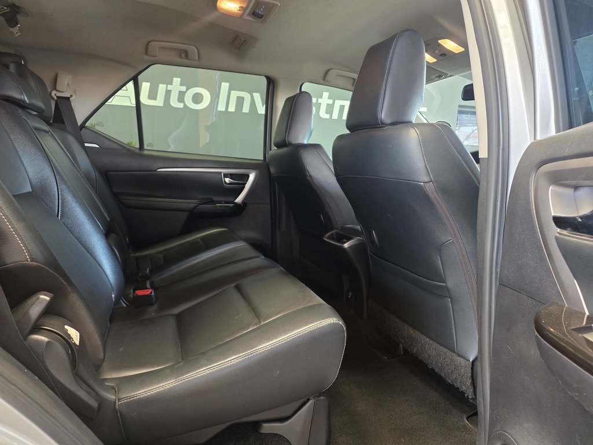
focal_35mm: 23
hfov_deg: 73.9
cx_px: 296
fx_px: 394
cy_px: 222
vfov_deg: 58.9
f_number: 1.7
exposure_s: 1/100
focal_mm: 6.25
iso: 500
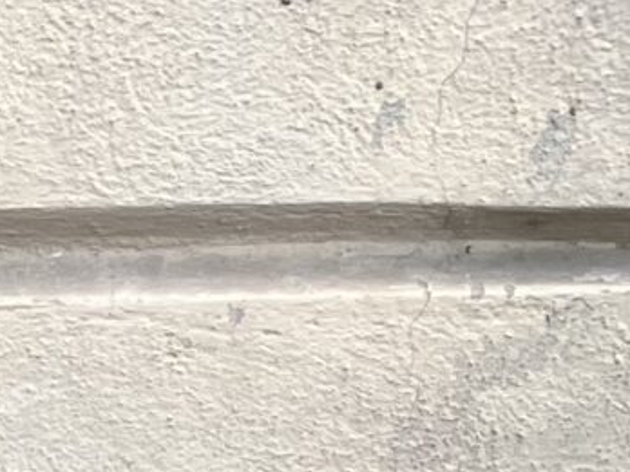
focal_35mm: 191
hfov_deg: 8.4
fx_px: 3476
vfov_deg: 6.7
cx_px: -1398
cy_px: 1646
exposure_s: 1/433
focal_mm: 5.1
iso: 50
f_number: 1.6
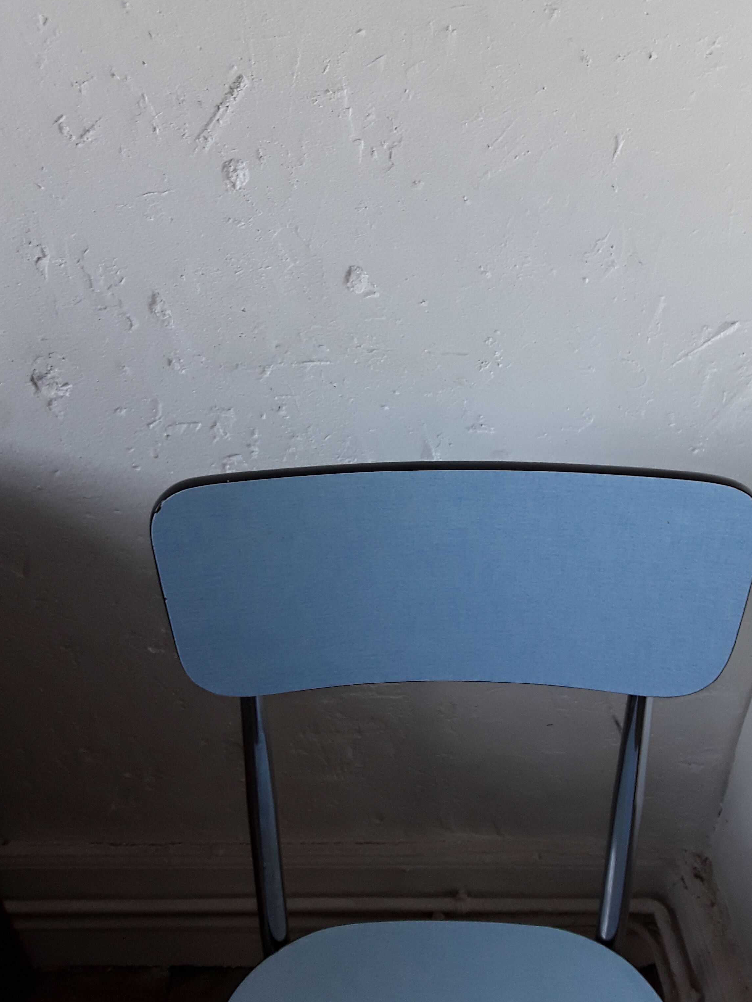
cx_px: 403
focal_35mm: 29
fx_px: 840
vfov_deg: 61.6
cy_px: 476
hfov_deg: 48.2
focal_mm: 2.91
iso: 50
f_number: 1.9
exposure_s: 1/33
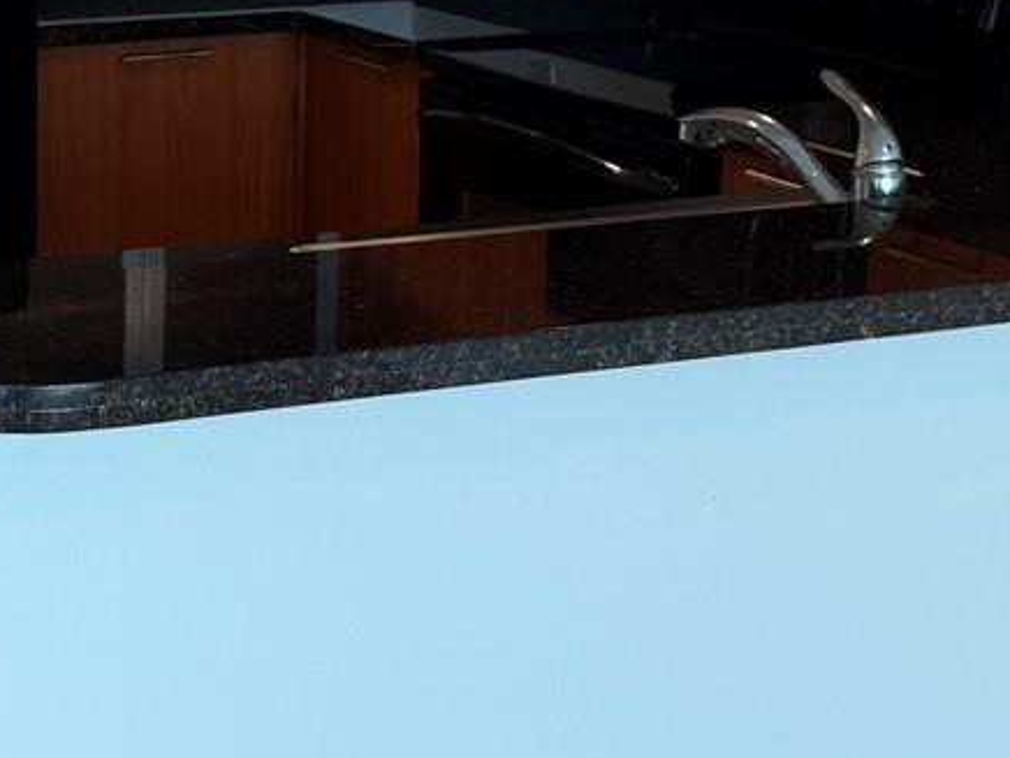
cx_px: 12
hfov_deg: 21.5
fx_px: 2568
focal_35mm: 88
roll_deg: -0.3
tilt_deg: -9.4
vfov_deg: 16.5
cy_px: 28
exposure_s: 1/120
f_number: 1.78
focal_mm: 6.76
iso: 64
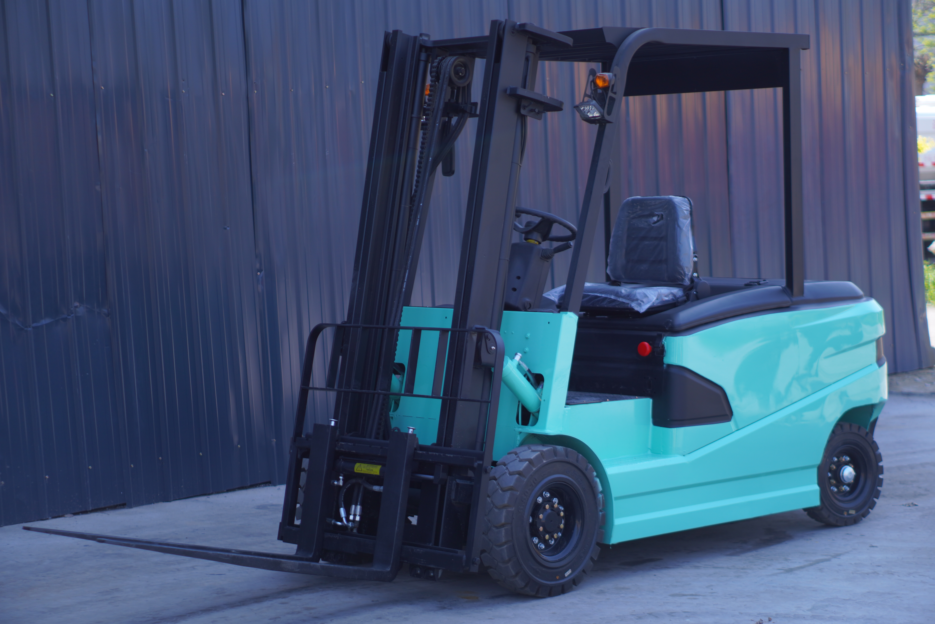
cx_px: 468
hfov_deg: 27.0
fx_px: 1948
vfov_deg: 18.2
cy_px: 312
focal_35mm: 75
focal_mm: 50
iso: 100
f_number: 1.8
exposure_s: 1/1250
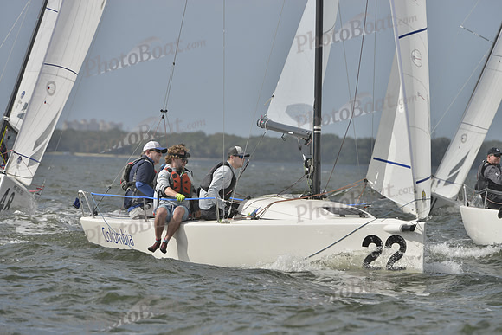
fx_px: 5579
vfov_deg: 3.4
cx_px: 251
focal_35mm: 400
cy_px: 168
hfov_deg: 5.2
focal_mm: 400
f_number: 10
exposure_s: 1/1250
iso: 400
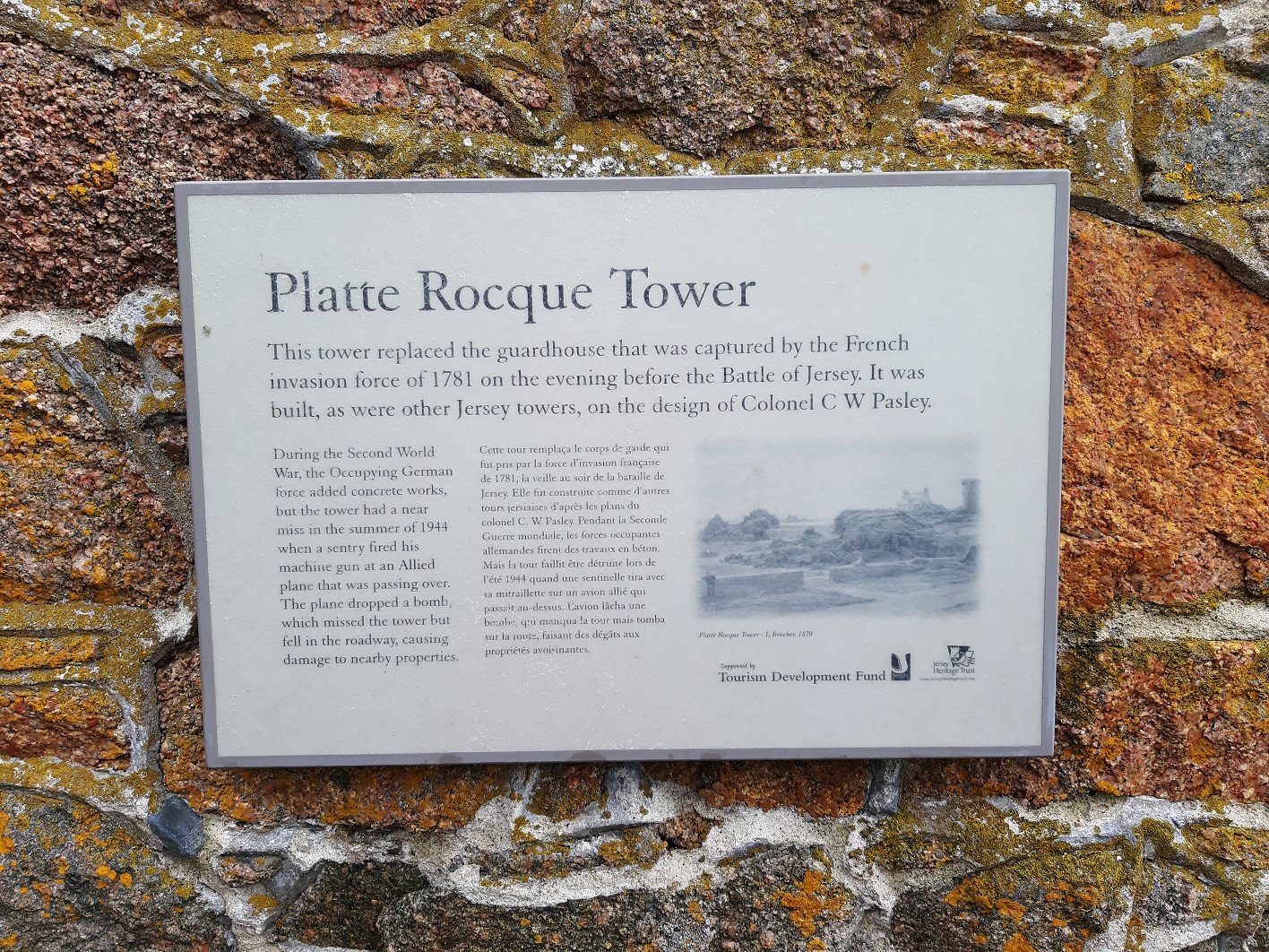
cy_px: 476
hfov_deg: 65.3
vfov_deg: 51.4
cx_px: 634
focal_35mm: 27
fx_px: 990
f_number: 1.7
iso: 40
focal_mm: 3.93
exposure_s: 1/224
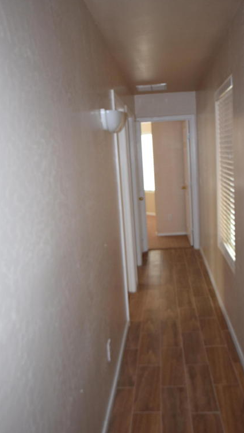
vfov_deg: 61.0
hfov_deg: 36.6
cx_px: 145
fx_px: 368
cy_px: 214
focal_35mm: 32
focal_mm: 20
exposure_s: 1/80
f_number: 4.5
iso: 800
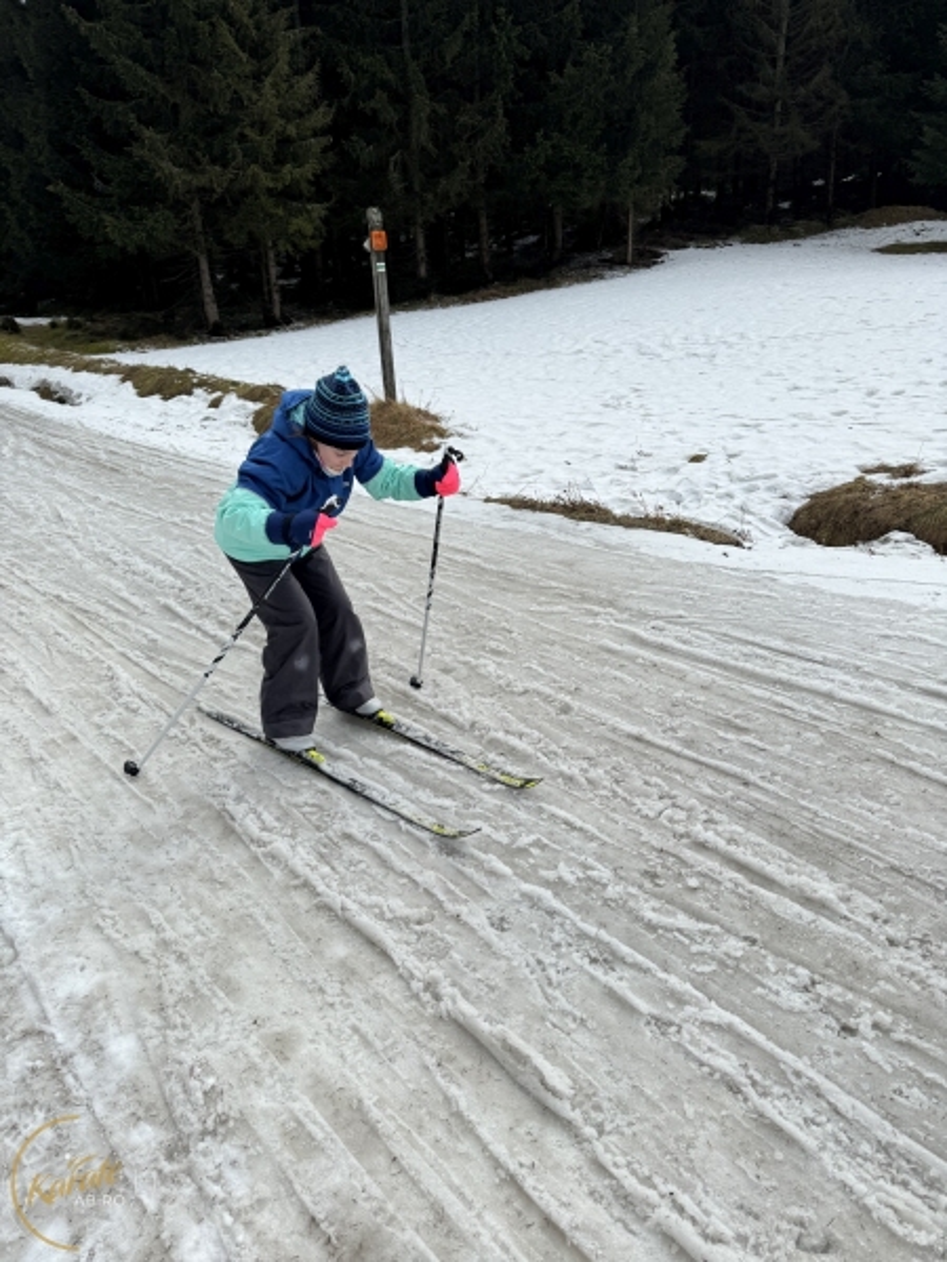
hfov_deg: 56.8
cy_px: 631
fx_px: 875
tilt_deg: -20.1
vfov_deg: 71.6
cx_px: 474
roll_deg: +1.7
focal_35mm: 24
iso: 80
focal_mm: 6.86
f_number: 1.78
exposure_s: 1/3247
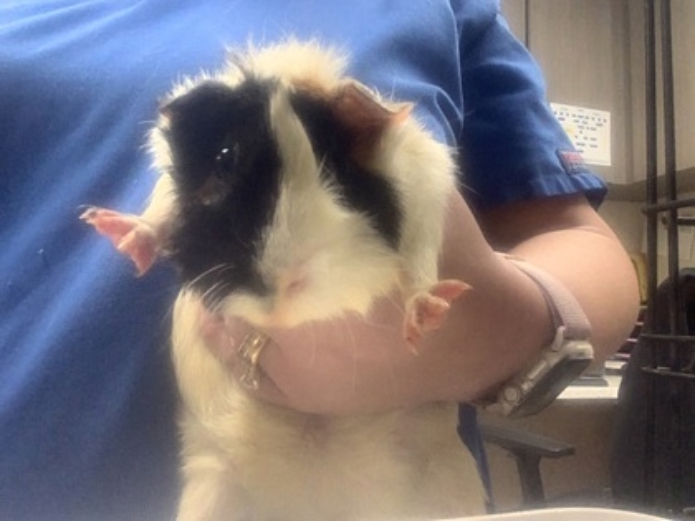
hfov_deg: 58.4
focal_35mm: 31
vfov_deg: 45.4
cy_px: 260
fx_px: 622
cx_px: 348
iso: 250
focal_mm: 2.15
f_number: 2.4
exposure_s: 1/60
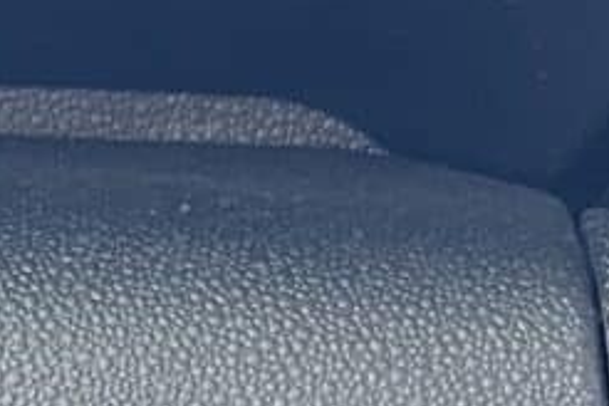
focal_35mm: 225
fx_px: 3806
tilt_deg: -9.9
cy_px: 426
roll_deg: +0.7
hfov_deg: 8.8
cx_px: -483
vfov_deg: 6.1
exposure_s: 1/60
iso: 250
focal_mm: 5.1
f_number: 1.6
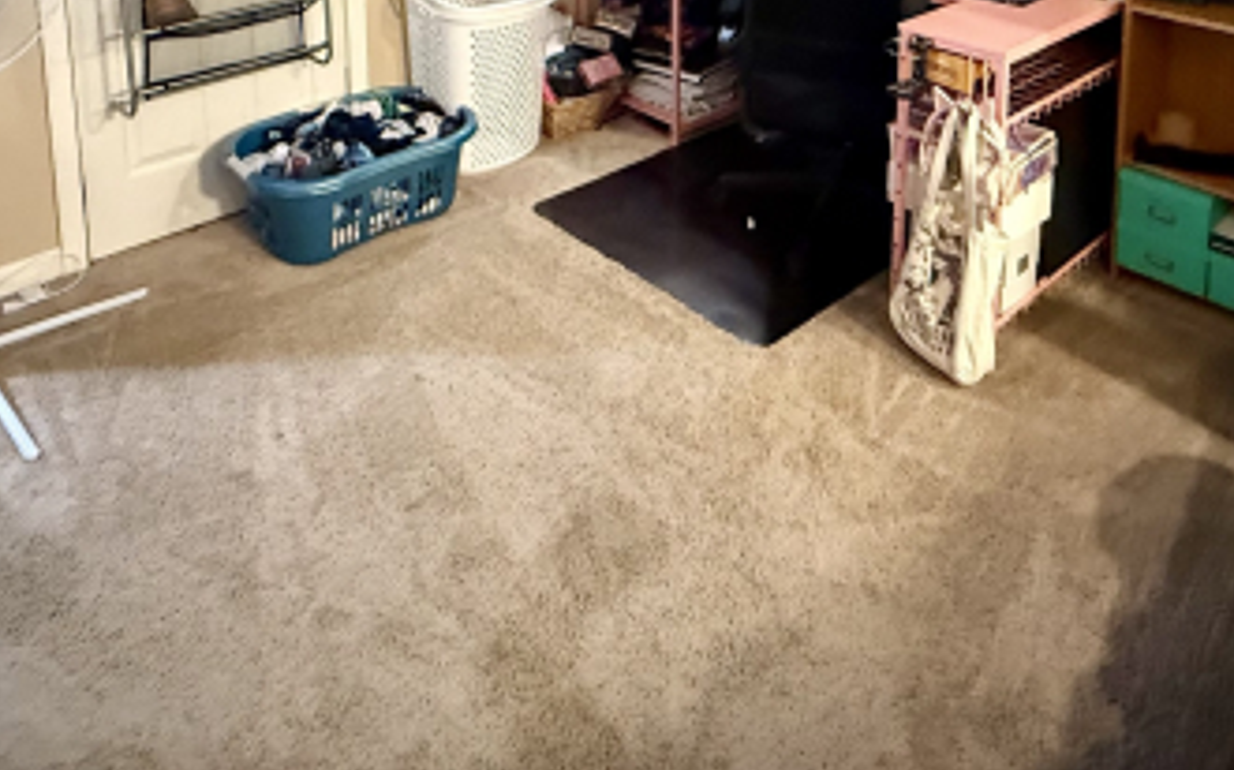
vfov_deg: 33.8
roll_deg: +0.2
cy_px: -153
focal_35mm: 30
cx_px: 634
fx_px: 1009
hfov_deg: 62.9
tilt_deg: -7.0
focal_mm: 2.22
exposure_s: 1/40
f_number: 2.2
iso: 1250
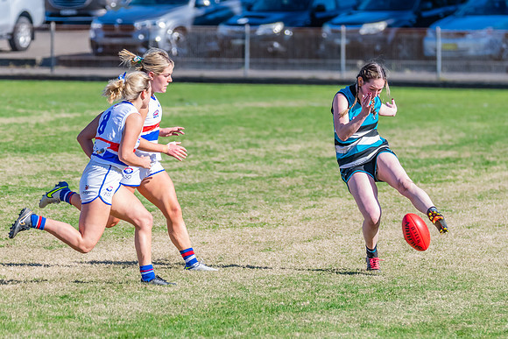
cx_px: 370
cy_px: 218
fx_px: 6950
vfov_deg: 2.8
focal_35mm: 492
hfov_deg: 4.2
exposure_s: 1/1600
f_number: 7.1
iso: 800
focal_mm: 300
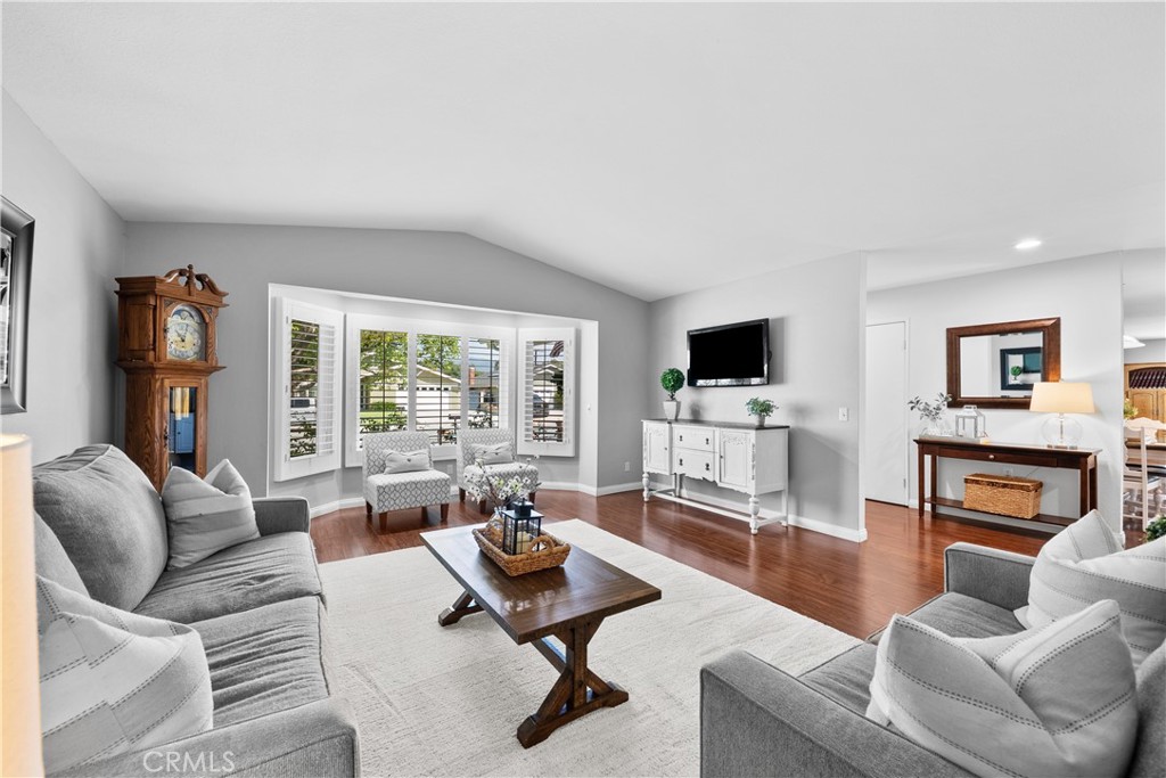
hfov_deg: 108.3
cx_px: 583
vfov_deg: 85.4
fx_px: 421
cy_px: 389
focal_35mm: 13
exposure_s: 1/1.25
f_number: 10
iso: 100
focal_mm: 13
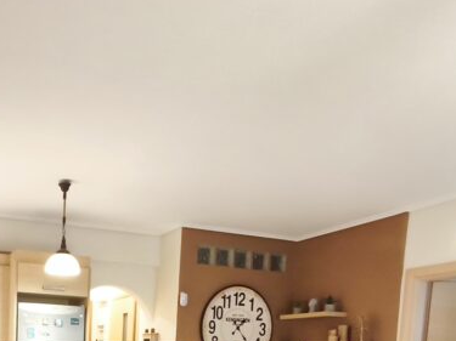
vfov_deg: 29.8
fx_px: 540
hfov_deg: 43.4
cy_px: 415
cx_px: 84
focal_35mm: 41
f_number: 2.2
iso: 800
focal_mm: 1.91
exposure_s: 1/25
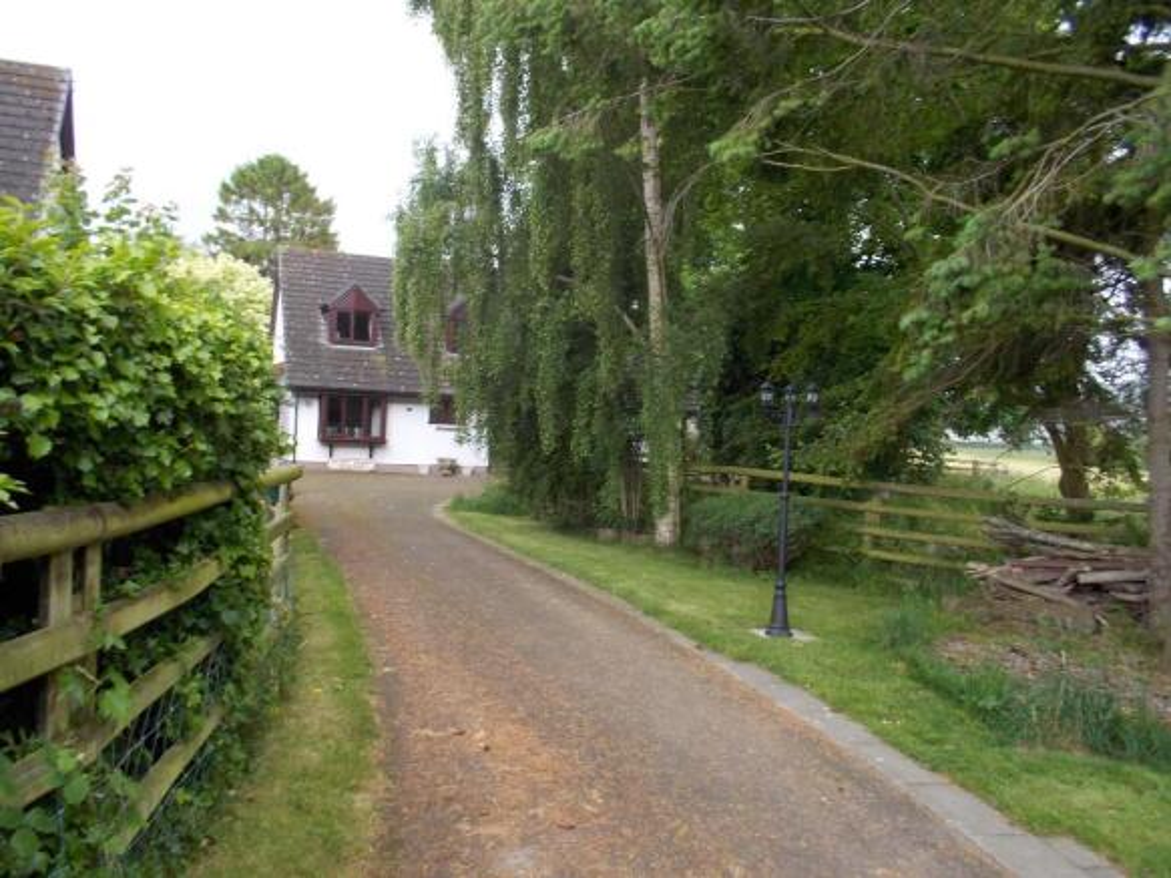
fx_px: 981
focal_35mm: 29
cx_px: 586
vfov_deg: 48.2
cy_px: 439
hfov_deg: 61.7
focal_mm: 4.1
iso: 80
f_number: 3.3
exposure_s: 1/40
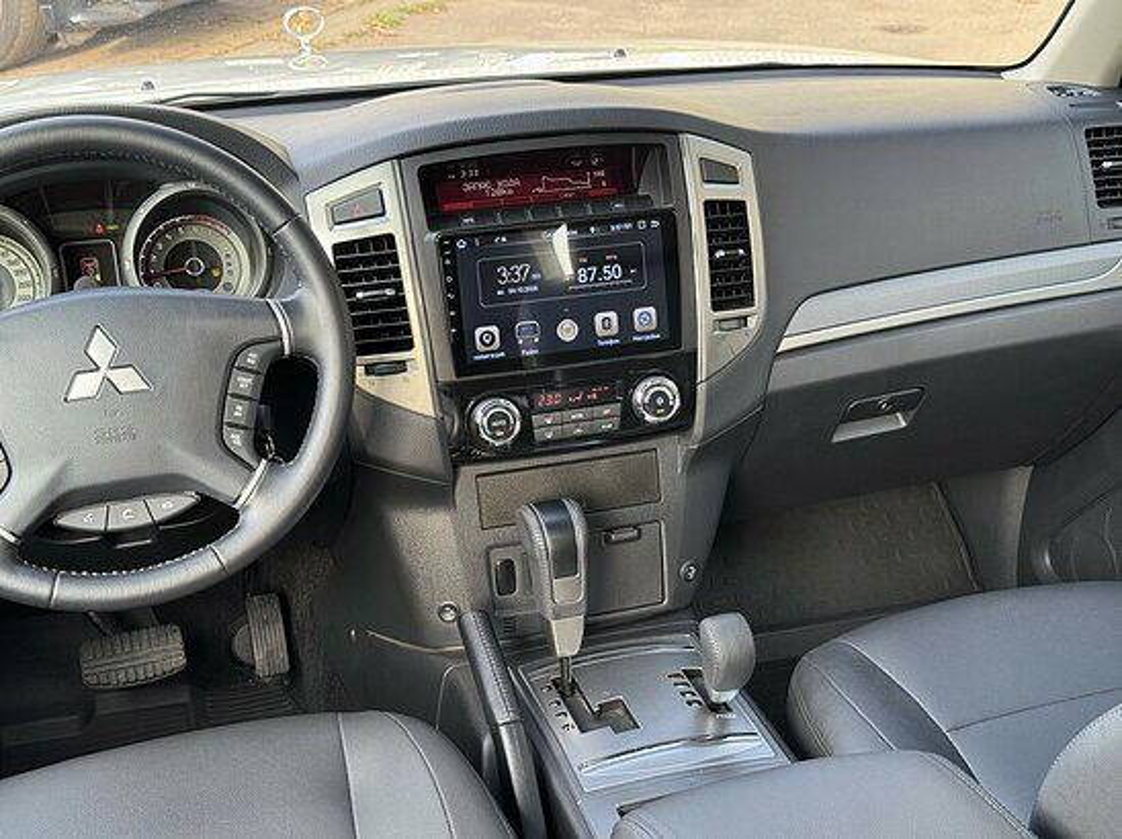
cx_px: 561
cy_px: 420
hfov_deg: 39.7
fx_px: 1554
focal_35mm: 48
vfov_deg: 30.2
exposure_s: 1/60
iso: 160
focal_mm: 6.76
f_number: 1.78
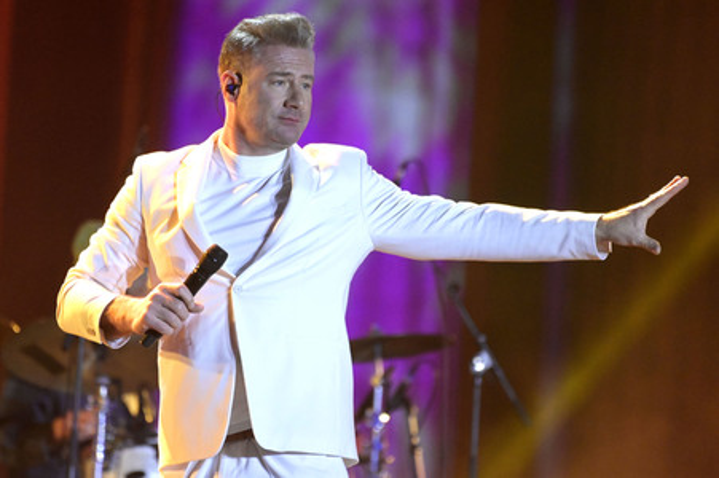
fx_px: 9979
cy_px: 239
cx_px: 360
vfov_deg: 2.7
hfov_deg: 4.1
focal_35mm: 500
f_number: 5.6
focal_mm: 500
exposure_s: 1/640
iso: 12800
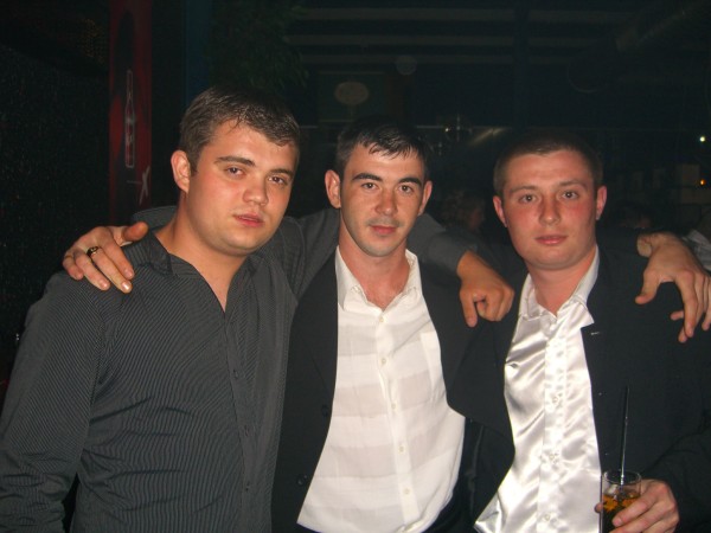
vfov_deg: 37.7
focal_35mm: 38
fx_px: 781
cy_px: 266
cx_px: 356
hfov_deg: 49.0
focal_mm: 7.9
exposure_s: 1/60
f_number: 2.8
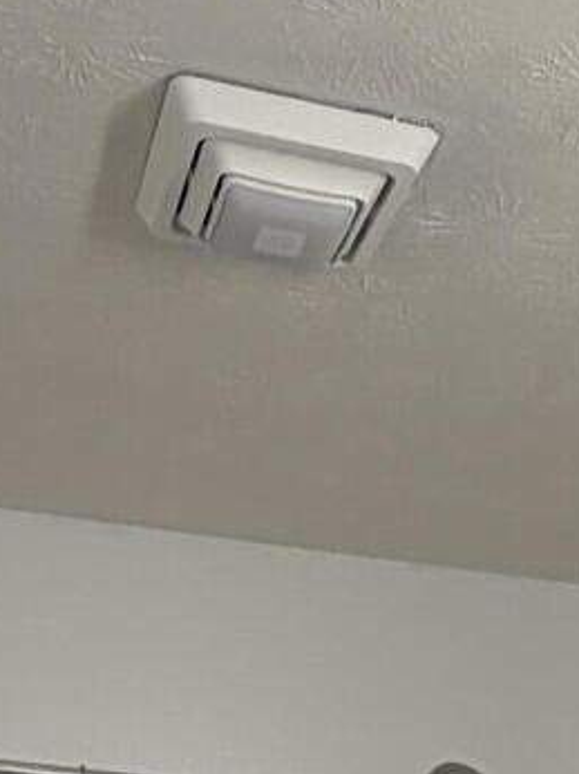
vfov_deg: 17.3
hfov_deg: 18.1
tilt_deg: -12.0
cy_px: 1564
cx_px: 409
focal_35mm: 81
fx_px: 1809
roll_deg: -2.3
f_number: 2.2
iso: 100
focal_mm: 2.22
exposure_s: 1/120
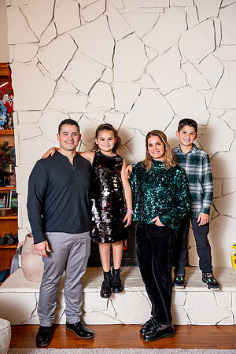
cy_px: 177
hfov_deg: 35.1
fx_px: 374
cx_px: 118
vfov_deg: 50.7
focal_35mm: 38
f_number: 5
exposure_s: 1/200
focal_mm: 38
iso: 500
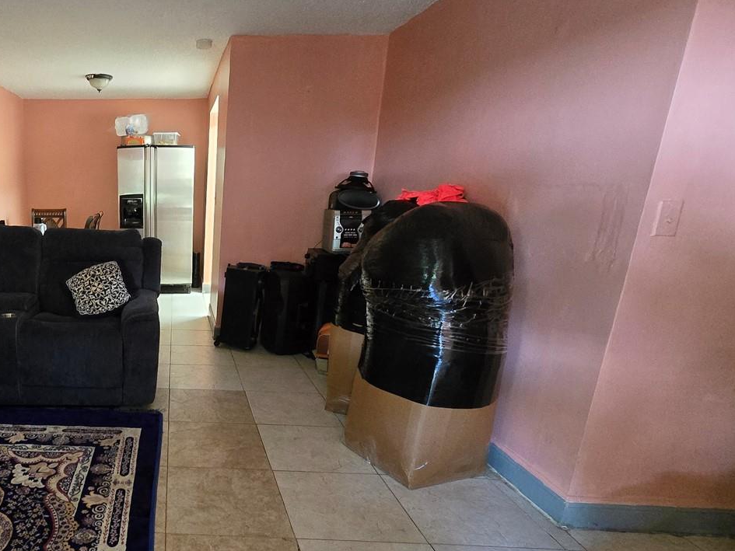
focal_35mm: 22
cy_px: 340
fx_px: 467
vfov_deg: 60.4
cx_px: 140
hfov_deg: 68.5
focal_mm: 2.2
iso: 1600
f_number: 2.2
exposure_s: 1/40
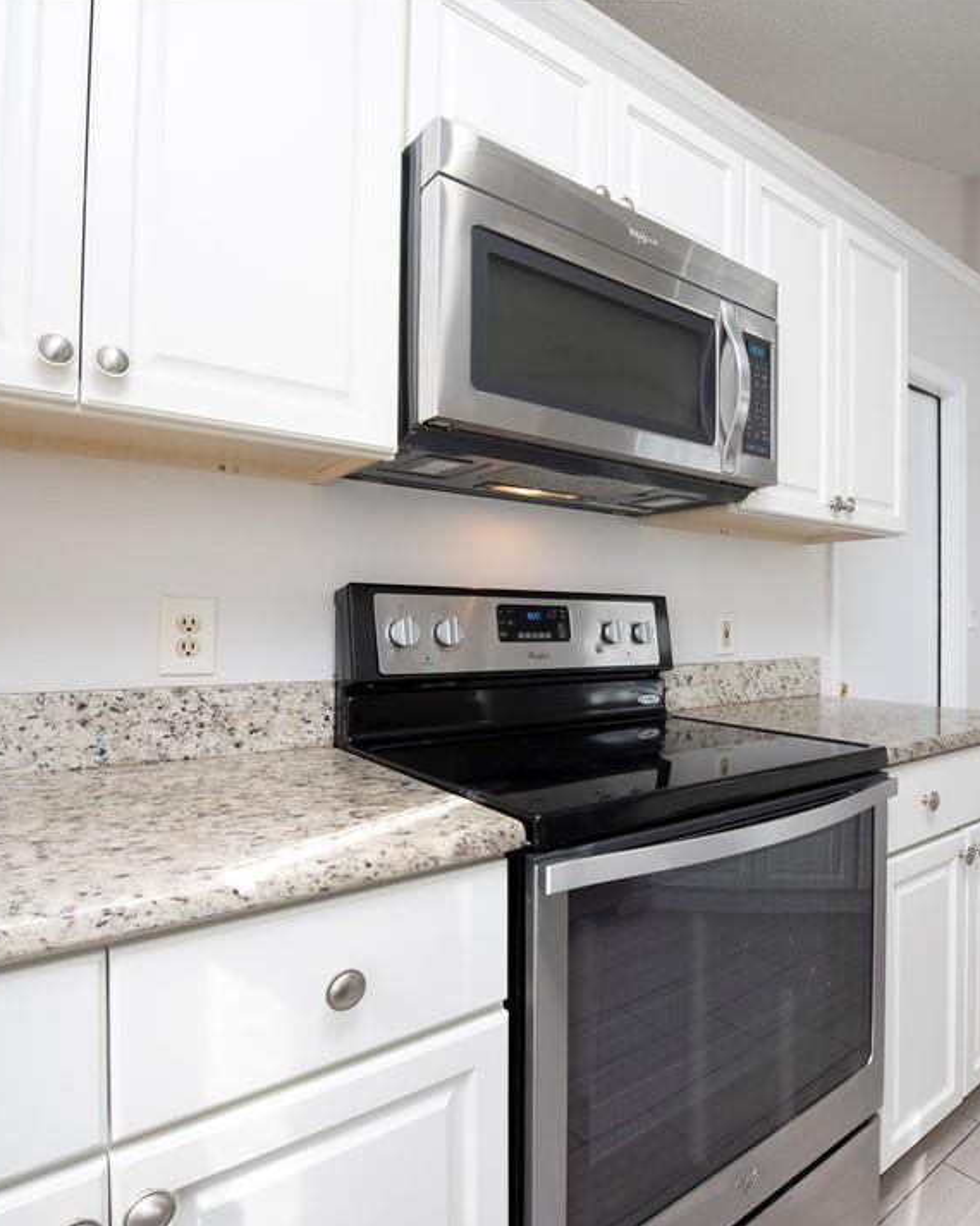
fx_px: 725
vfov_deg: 80.4
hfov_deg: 67.1
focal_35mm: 20
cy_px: 614
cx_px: 608
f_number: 10
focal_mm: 14
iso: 400
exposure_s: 1/30
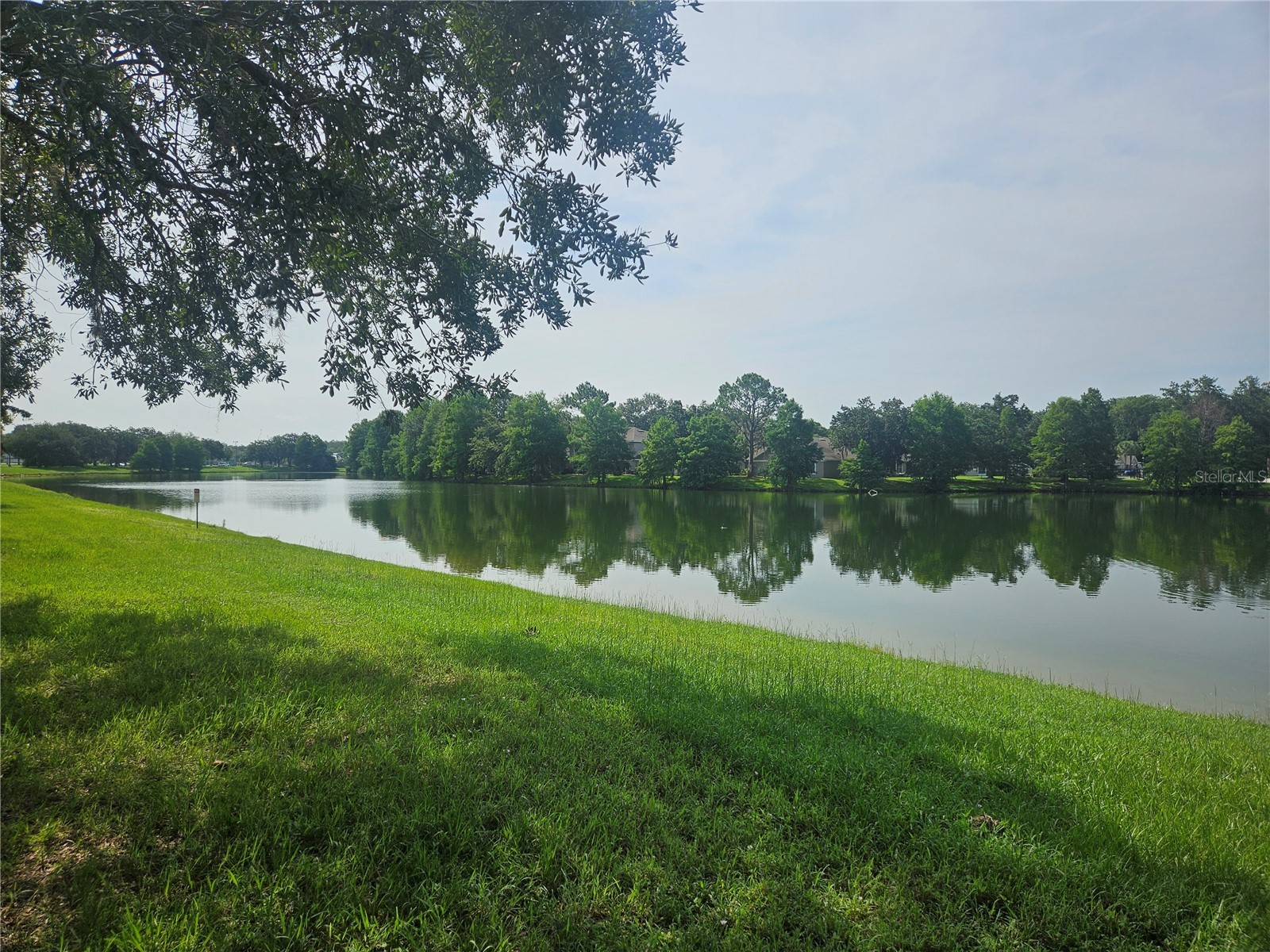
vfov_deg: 58.9
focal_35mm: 23
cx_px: 635
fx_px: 844
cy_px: 476
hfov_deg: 73.9
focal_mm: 5.4
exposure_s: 1/2913
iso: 25
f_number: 1.8
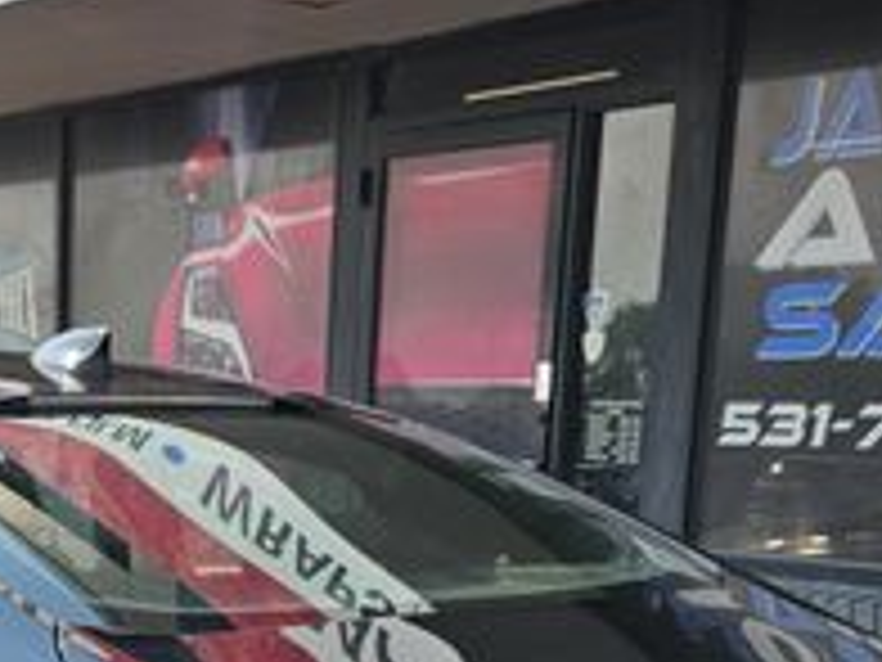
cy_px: 842
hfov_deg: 25.5
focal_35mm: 75
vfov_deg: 18.4
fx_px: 1911
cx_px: 171
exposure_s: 1/684
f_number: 1.7
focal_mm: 6.3
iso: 10
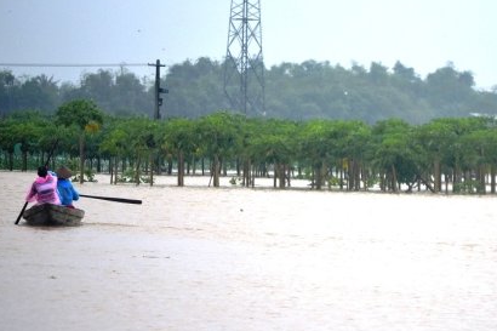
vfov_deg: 3.4
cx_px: 339
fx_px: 5545
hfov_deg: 5.1
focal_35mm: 402
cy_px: 122
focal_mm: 165
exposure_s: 1/500
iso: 220
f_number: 5.6
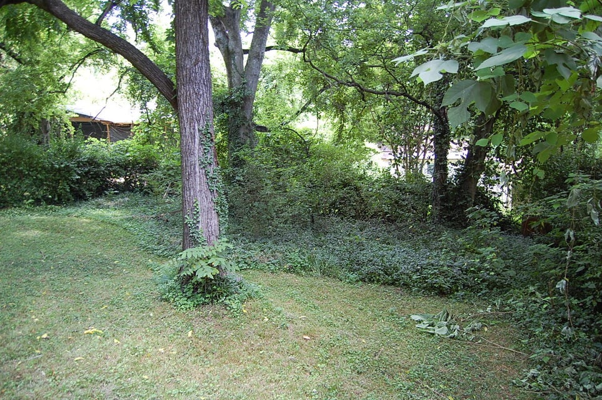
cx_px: 301
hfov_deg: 67.4
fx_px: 451
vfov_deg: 47.8
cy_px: 200
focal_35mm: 27
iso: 200
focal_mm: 18
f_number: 3.5
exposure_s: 1/30
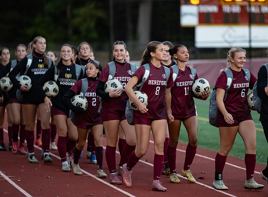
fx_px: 1935
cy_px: 93
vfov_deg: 5.9
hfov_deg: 7.9
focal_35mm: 251
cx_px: 156
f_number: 2.8
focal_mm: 200
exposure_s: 1/2000
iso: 5000
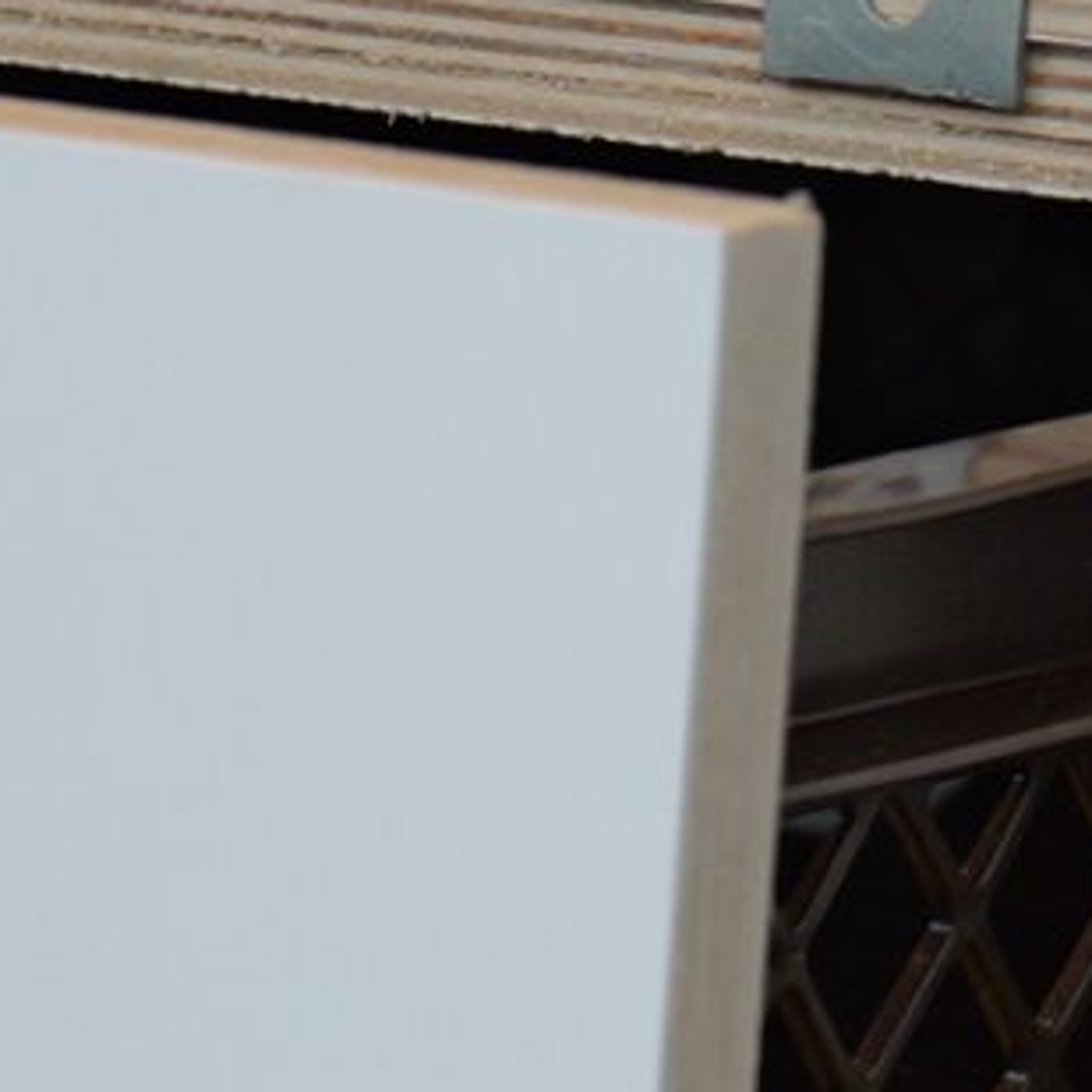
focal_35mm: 422
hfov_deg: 4.0
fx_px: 15061
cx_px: -2198
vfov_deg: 4.1
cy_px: 1963
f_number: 5.6
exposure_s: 1/60
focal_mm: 60
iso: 800
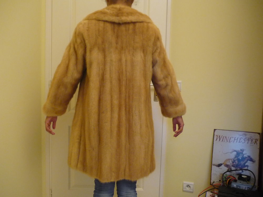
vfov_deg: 42.9
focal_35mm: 33
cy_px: 98
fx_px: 251
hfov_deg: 55.4
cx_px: 132
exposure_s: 1/13
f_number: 2.8
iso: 400
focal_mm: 5.5
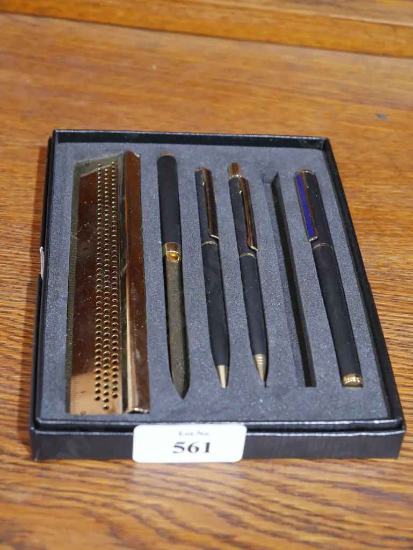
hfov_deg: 21.0
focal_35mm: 70
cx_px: 206
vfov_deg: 27.8
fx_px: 1113
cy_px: 275
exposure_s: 1/80
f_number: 5.5
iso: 3200
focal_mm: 35
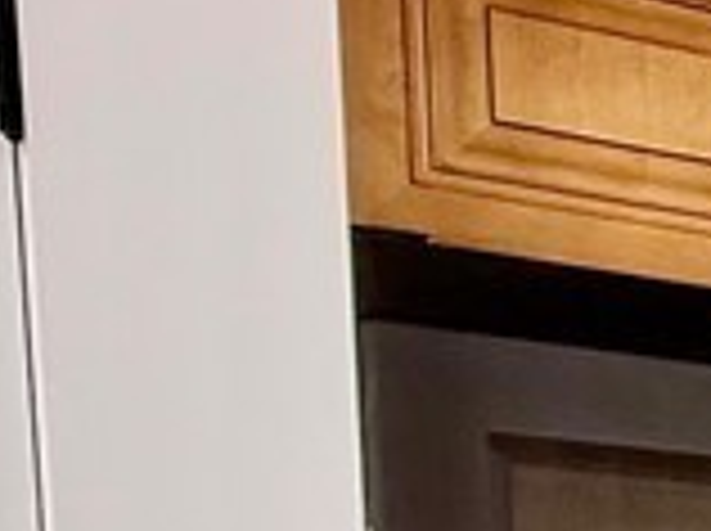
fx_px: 1866
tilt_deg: -6.3
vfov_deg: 14.2
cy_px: 976
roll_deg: -1.5
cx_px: 1570
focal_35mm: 91
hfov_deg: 15.4
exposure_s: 1/60
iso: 250
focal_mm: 2.22
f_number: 2.2
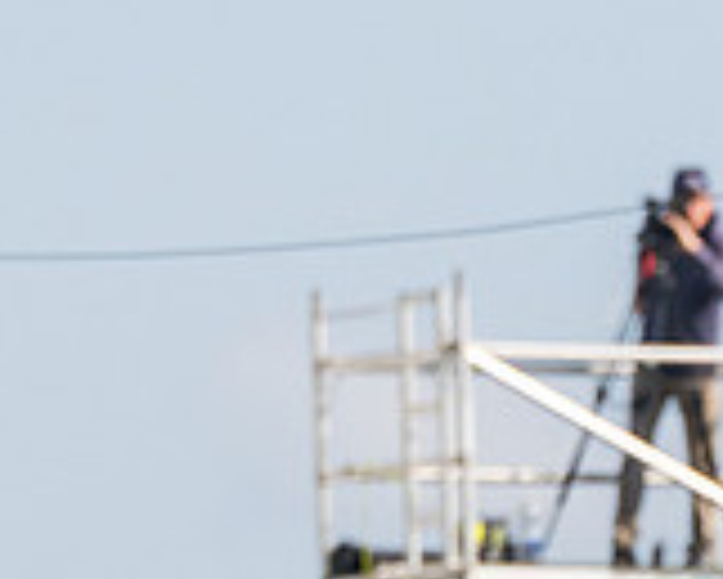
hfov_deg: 1.4
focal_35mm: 1397
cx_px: 1245
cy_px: 1533
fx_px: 29911
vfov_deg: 1.1
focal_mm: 200
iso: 500
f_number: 4
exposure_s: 1/6400
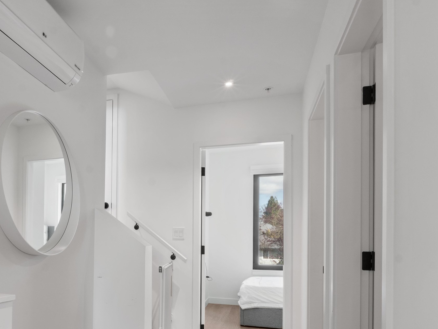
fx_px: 365
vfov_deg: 46.7
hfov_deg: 59.1
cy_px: 245
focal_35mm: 29
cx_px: 117
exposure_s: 2
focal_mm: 11
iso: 160
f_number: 16
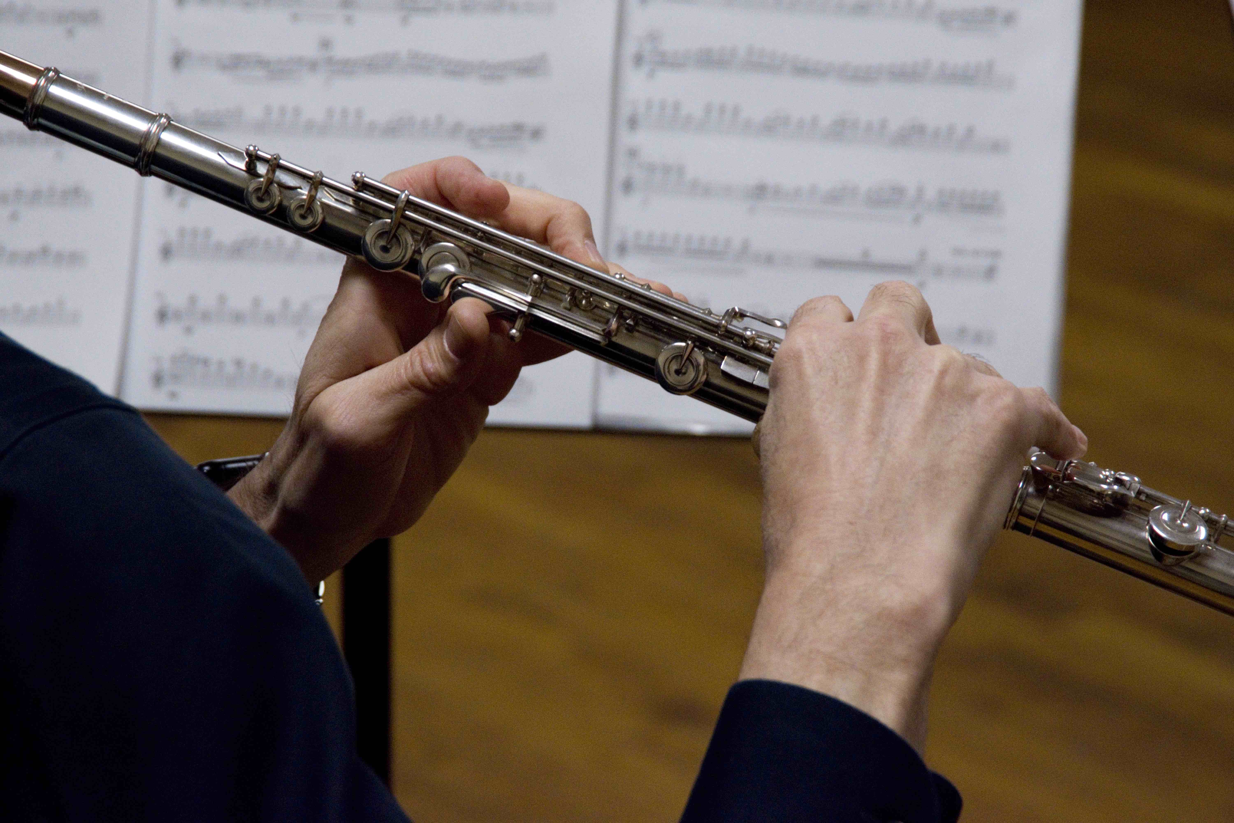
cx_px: 617
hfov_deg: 12.5
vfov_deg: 8.3
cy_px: 412
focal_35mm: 165
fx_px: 5655
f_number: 7.1
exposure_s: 1/160
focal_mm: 110
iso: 1600
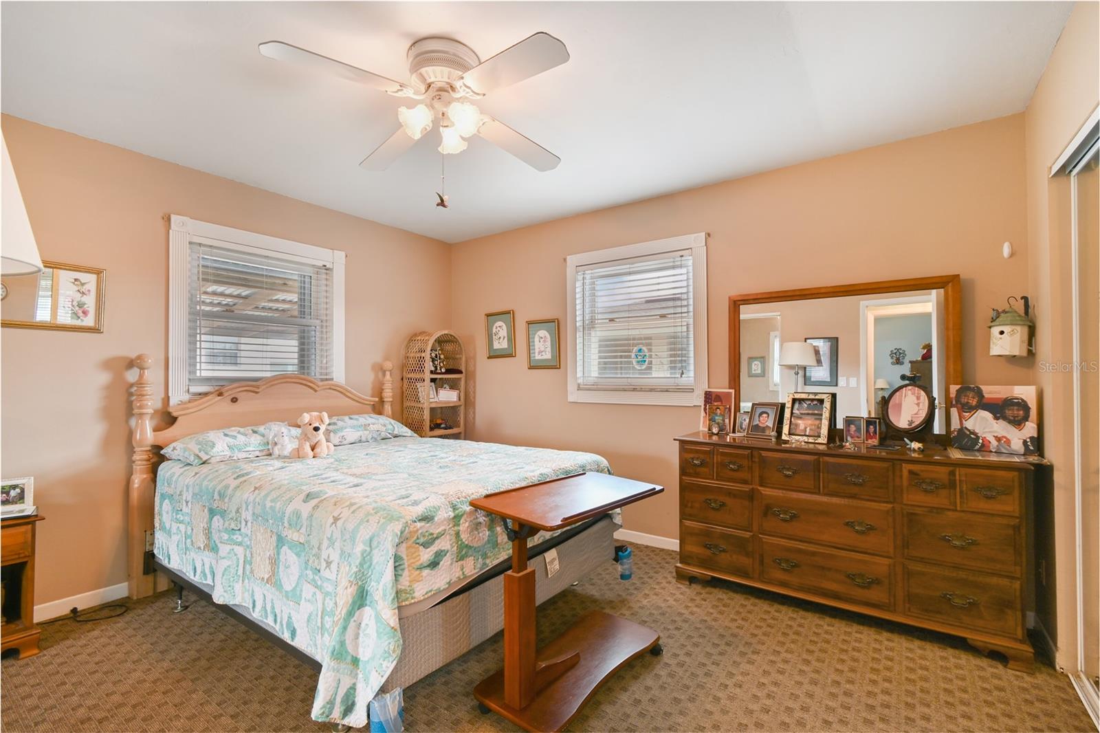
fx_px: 458
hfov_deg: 100.4
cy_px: 366
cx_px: 550
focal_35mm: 15
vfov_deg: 77.3
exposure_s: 1/2
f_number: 9
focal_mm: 10
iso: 100
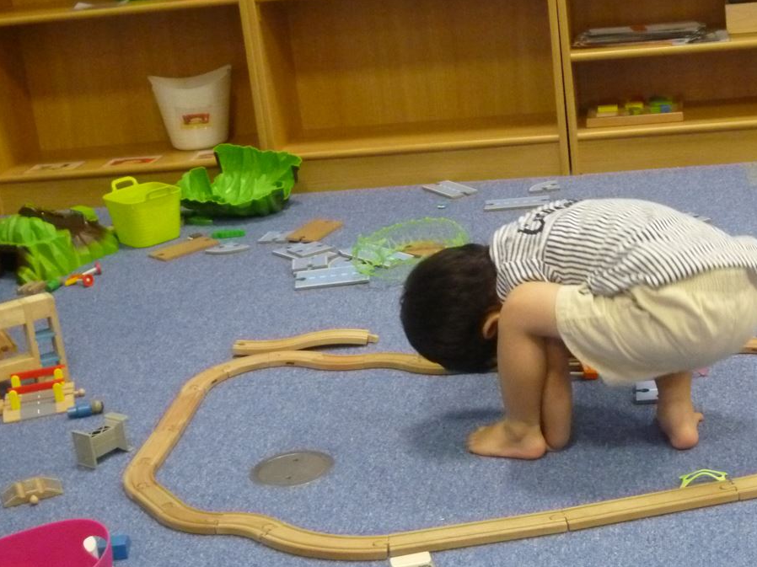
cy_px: 292
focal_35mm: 67
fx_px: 1465
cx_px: 523
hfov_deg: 28.7
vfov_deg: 21.9
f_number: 3.9
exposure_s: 1/60
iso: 800
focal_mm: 8.3
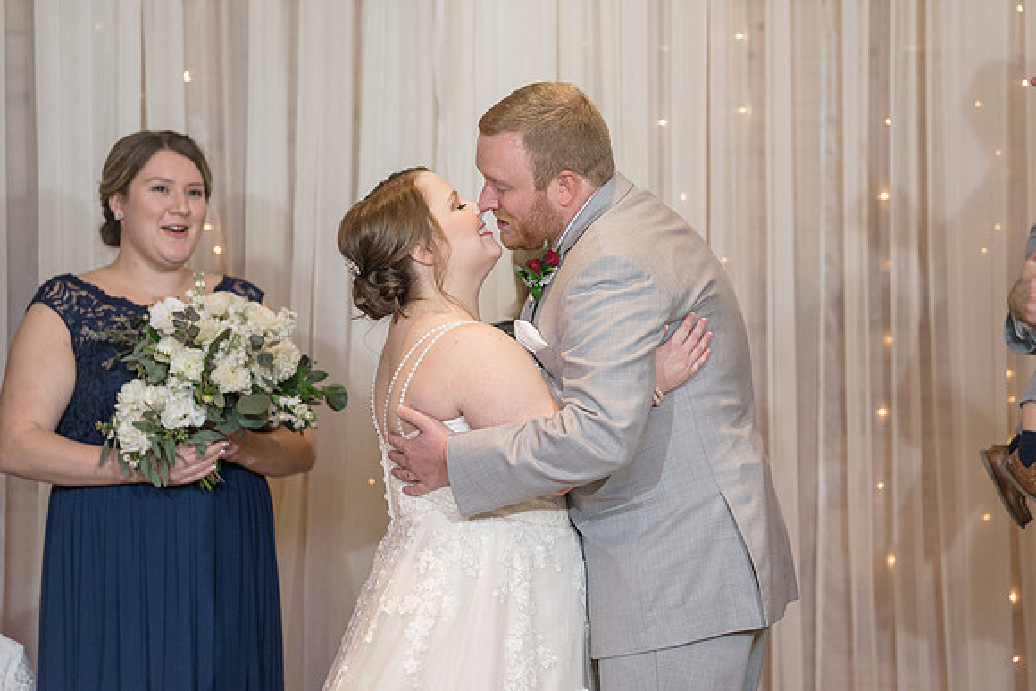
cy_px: 371
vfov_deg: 7.7
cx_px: 557
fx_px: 5118
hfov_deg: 11.6
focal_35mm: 178
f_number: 4
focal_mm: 165
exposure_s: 1/200
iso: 2000
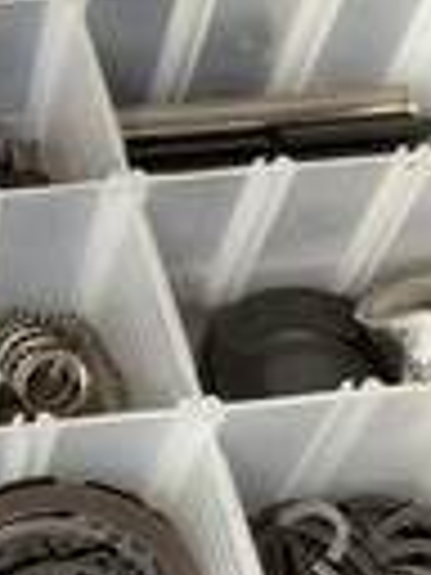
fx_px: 1245
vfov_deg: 25.6
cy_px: 454
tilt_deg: -61.4
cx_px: -238
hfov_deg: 17.4
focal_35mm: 75
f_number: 1.78
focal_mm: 6.76
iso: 50
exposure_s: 1/57
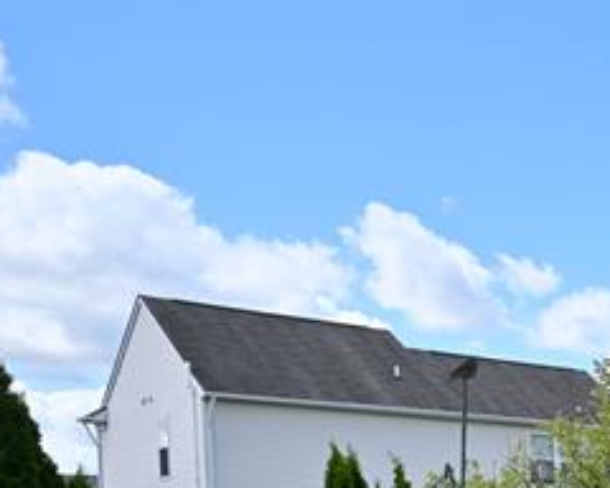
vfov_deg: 23.7
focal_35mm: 56
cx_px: 971
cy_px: 646
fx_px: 1011
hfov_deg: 24.2
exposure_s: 1/200
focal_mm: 14
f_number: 11
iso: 100
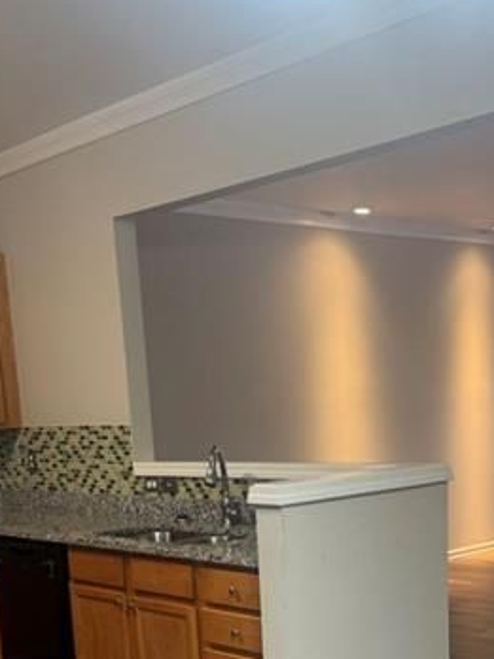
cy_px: 579
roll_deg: +5.2
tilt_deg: -7.6
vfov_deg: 34.4
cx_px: 290
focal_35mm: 53
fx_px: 1008
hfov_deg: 27.5
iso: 200
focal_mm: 6.76
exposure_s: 1/60
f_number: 1.78
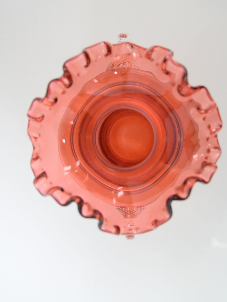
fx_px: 402
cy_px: 136
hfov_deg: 31.5
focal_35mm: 46
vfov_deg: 41.2
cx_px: 115
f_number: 5
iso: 1600
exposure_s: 1/100
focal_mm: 28
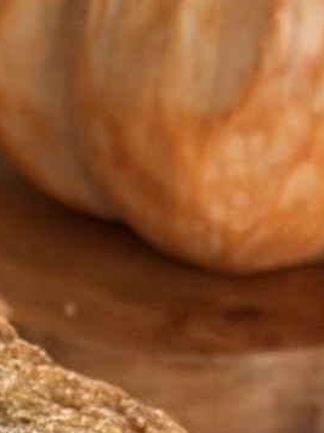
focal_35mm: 270
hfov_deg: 5.4
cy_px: 545
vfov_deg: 7.3
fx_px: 3370
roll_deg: -1.0
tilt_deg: -32.6
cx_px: -326
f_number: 1.78
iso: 640
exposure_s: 1/24
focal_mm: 6.76
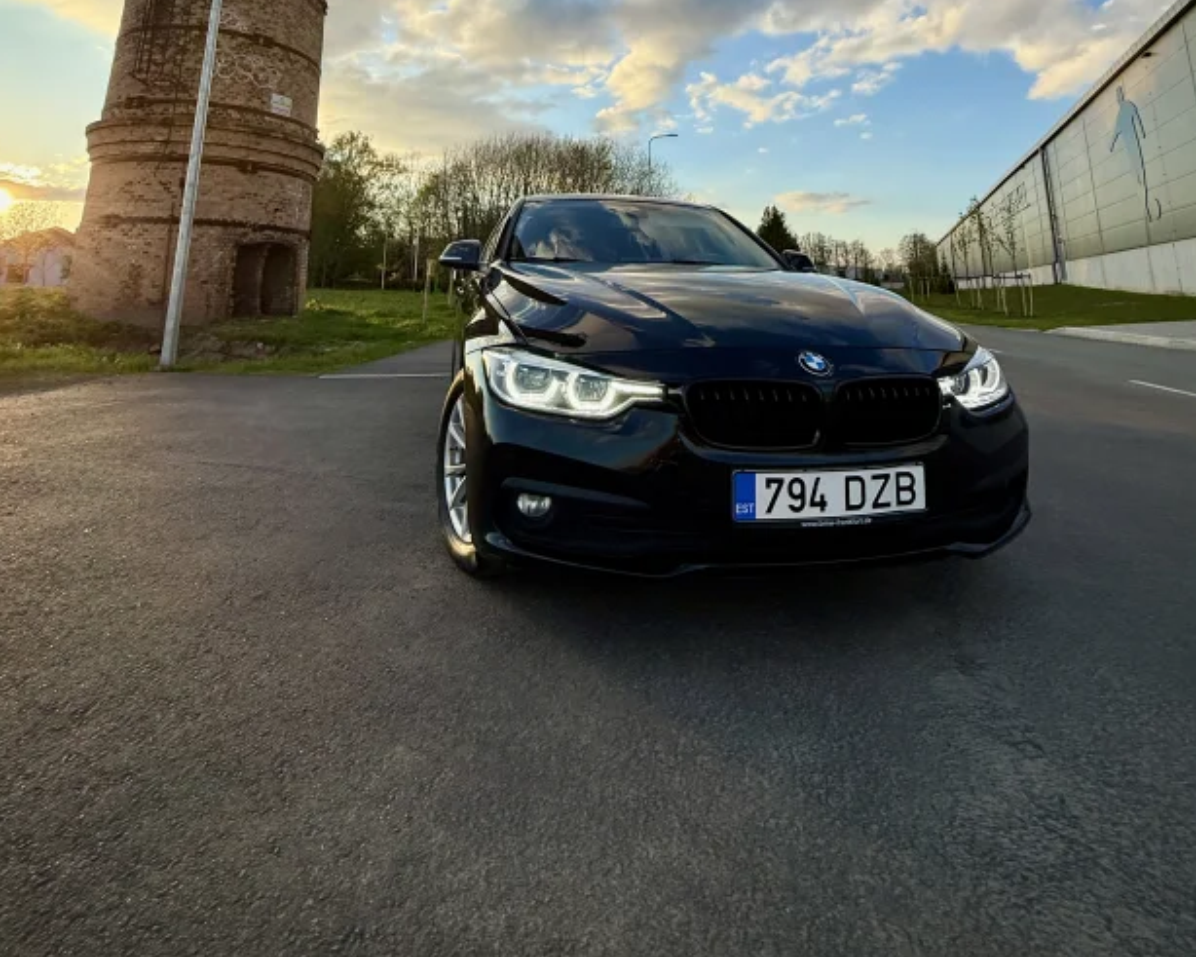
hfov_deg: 83.3
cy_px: 159
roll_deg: +0.7
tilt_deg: +14.9
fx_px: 672
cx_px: 600
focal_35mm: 19
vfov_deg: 63.2
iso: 50
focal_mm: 2.22
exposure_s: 1/888
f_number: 2.2
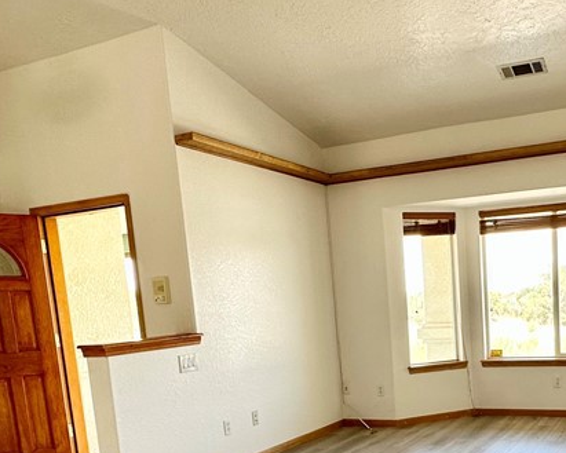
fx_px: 570
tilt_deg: -14.1
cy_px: 450
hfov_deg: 49.8
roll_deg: +3.4
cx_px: 450
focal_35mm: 34
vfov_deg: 38.6
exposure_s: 1/99
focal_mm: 2.22
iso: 50
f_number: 2.2
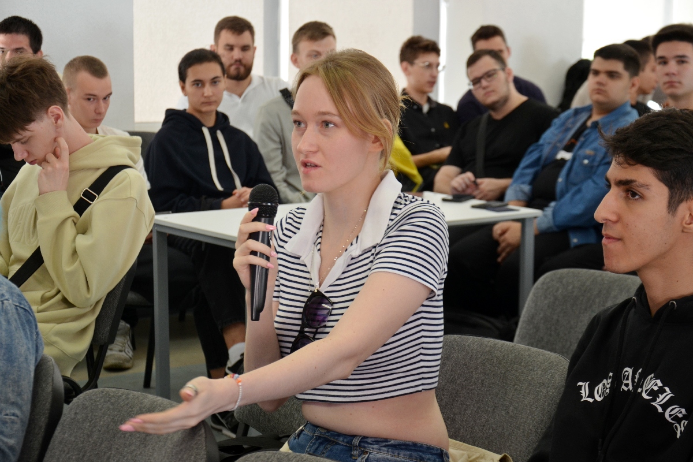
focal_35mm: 87
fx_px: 1675
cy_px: 231
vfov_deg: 15.7
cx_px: 346
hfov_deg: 23.4
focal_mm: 58
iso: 400
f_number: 5
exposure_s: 1/30
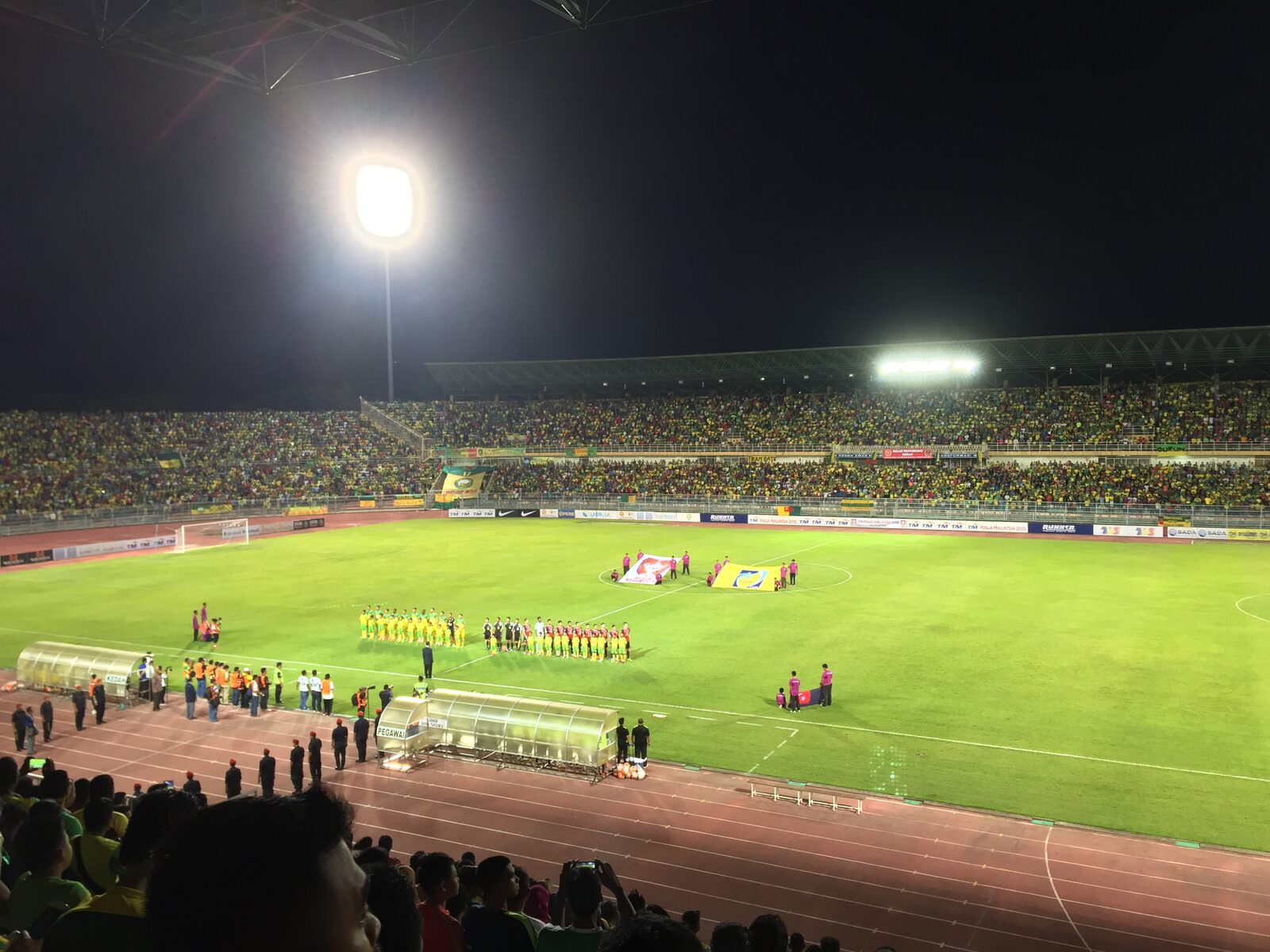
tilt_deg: -2.0
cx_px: 635
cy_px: 476
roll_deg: +0.0
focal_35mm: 29
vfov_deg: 48.2
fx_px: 1064
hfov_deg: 61.7
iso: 80
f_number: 2.2
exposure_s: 1/33
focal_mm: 4.15
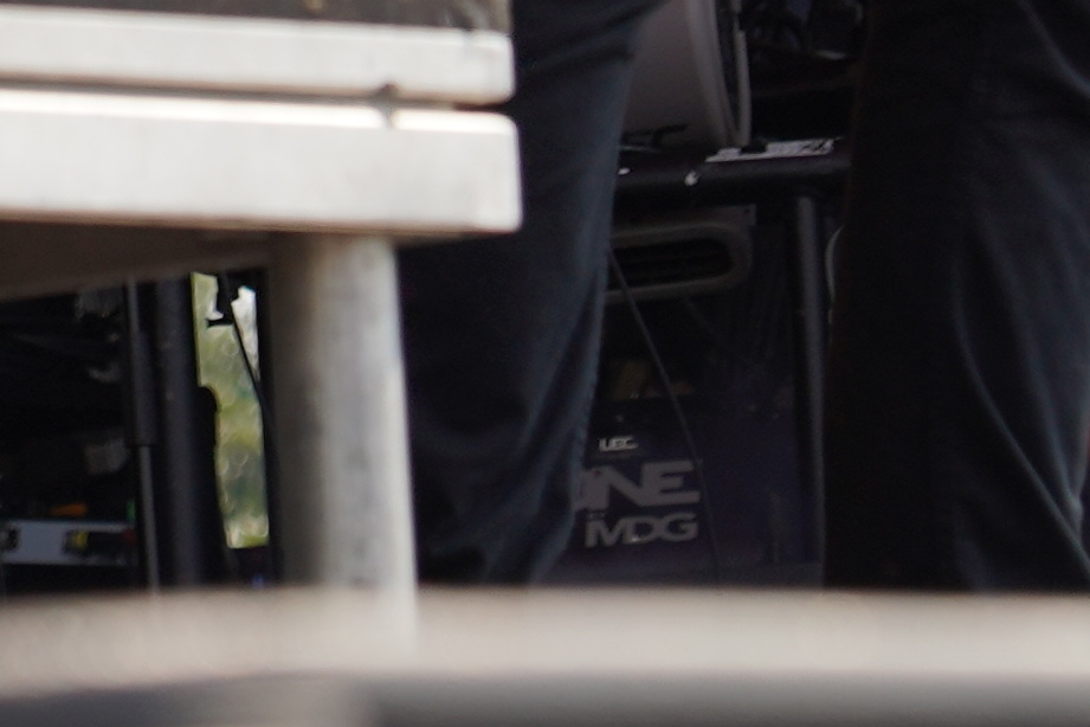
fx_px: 20708
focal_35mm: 684
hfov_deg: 3.0
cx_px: 227
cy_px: -1591
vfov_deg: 2.0
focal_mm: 105
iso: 100
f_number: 5.6
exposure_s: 1/250
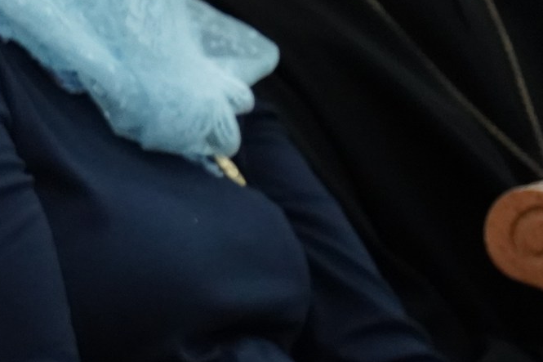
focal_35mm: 770
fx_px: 11611
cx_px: -339
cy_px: 87
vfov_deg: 1.8
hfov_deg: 2.7
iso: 6400
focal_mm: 200
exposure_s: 1/160
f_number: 5.6
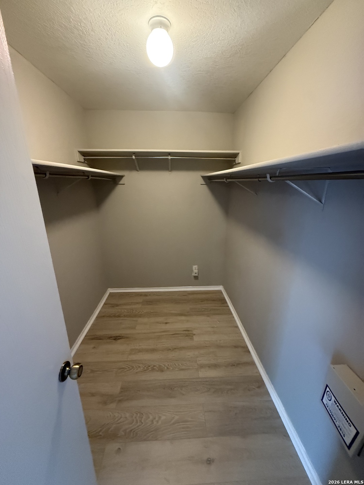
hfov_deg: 85.7
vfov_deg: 102.1
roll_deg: -0.9
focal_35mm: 14
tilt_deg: -15.2
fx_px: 196
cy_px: 242
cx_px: 182
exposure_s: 1/60
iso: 640
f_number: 2.2
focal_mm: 2.22
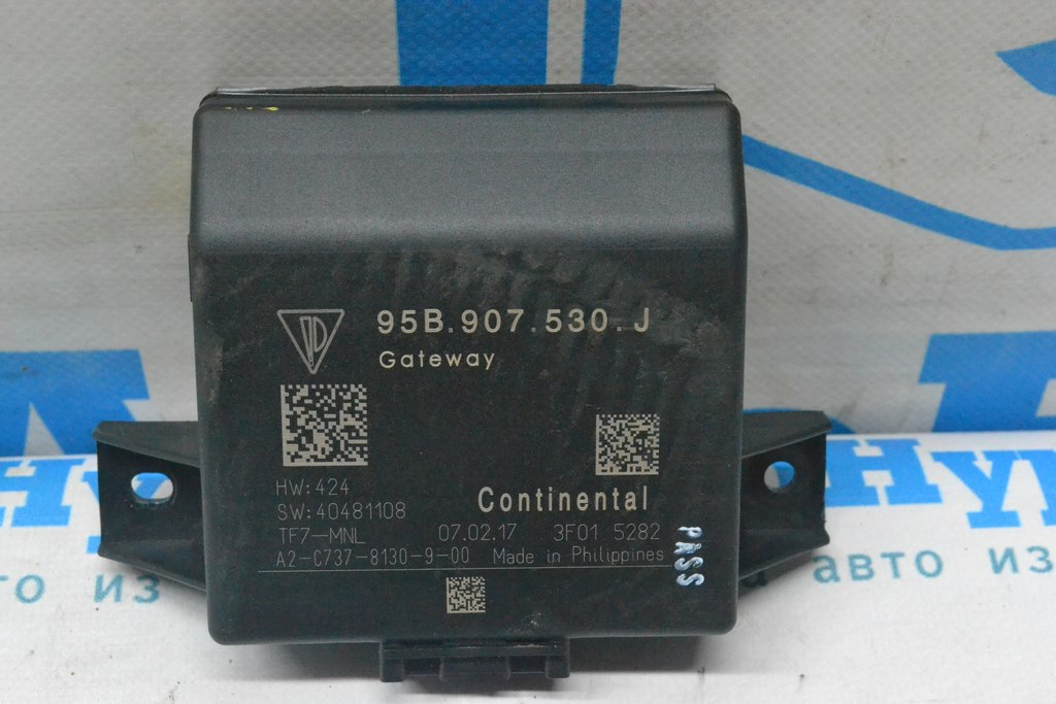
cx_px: 528
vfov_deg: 22.6
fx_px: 1760
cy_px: 352
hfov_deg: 33.4
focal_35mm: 60
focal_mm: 40
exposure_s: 1/160
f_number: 10
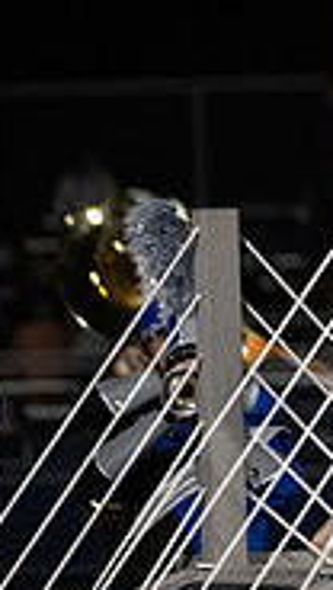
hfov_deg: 1.8
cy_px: 50
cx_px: 839
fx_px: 10323
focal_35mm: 660
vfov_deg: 3.3
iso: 5000
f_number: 2.8
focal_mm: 200
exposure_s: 1/1250
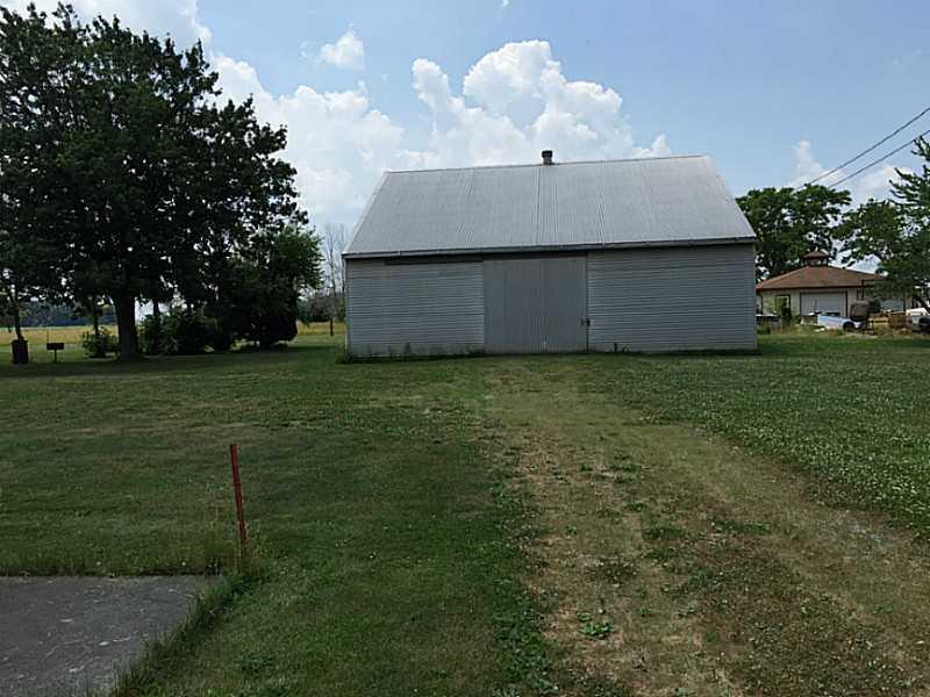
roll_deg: +0.0
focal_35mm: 29
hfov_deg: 61.7
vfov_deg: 48.2
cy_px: 348
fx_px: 779
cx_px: 465
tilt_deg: -4.3
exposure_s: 1/3049
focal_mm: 4.15
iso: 32
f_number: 2.2
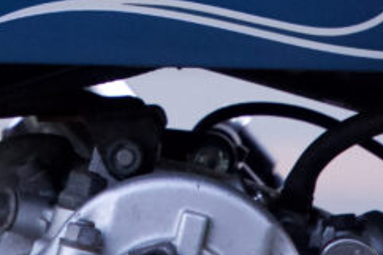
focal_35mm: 746
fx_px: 7931
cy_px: -211
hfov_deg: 2.8
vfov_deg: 1.8
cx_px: 90
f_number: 5.6
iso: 12800
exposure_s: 1/125
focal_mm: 176
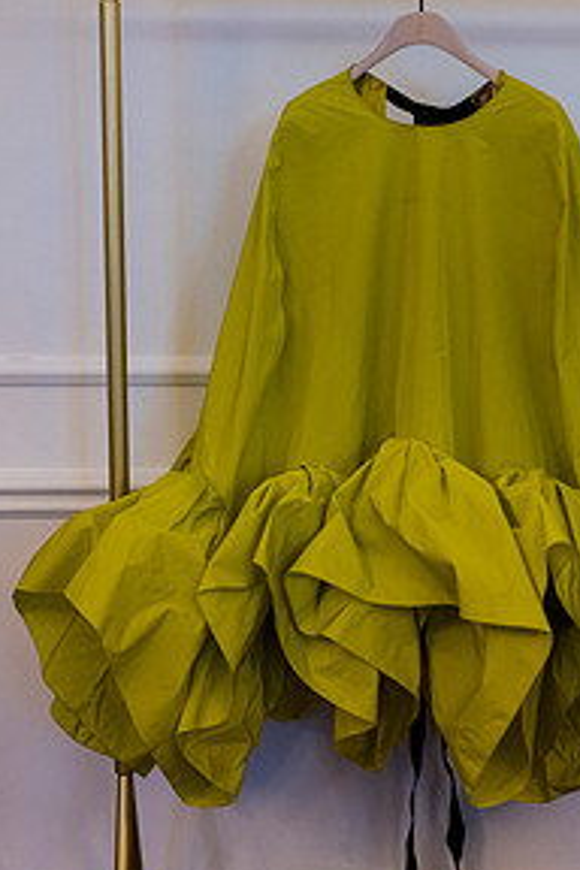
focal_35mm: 61
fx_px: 1474
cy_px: 459
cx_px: 381
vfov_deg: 32.9
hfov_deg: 22.2
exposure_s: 1/160
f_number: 3.2
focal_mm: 39
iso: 2500
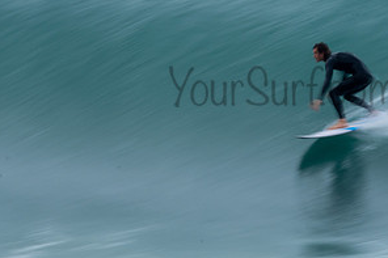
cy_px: 75
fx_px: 15845
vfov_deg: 0.9
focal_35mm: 1471
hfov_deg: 1.4
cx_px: 304
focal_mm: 500
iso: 100
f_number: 25
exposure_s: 1/20
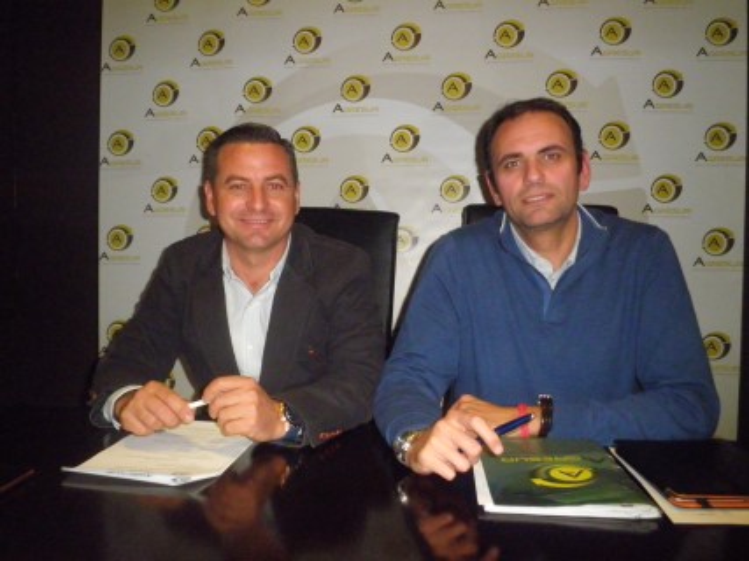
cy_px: 280
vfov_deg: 45.4
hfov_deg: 58.4
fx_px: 671
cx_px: 374
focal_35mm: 31
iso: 800
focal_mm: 5.5
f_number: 8.2
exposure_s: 1/50
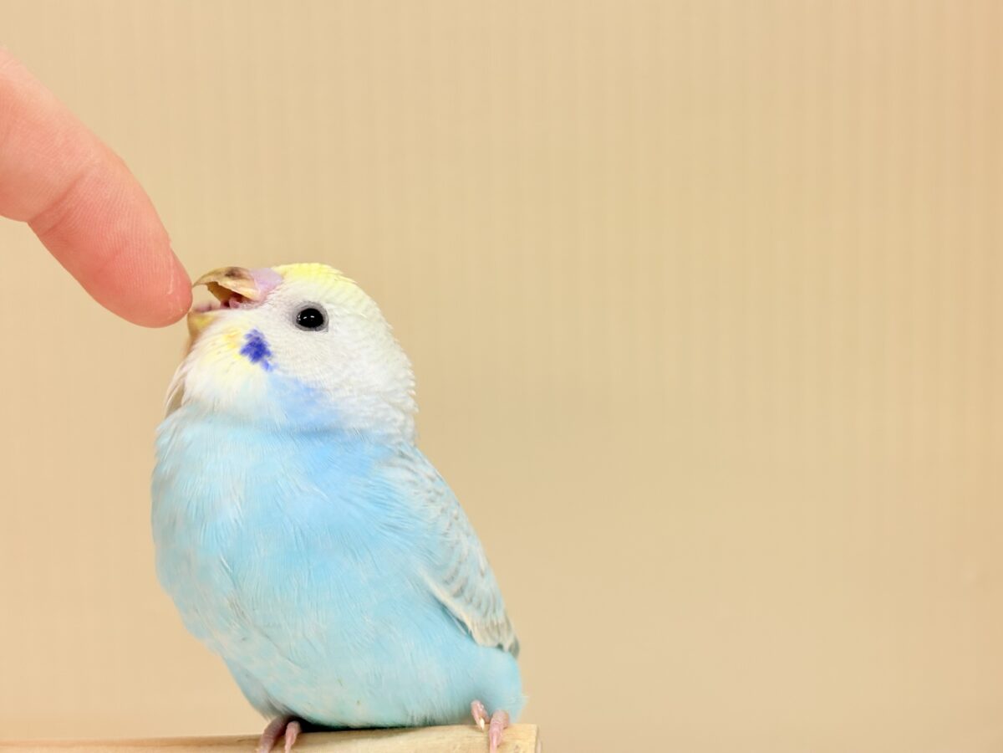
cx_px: 502
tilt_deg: -5.5
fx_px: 1507
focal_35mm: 52
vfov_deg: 28.0
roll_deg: +4.4
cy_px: 376
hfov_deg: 36.8
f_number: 1.6
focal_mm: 5.96
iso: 50
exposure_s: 1/90
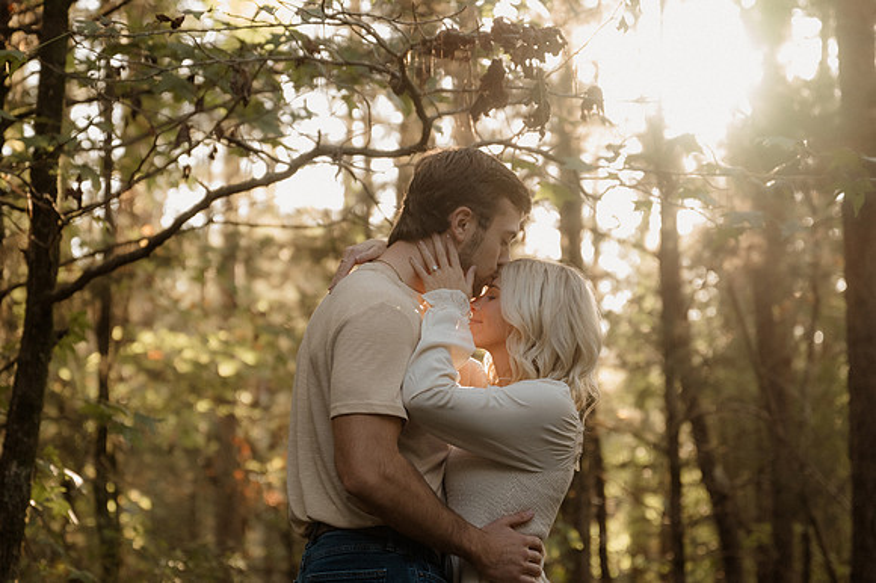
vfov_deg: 13.0
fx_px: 2553
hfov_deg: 19.5
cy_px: 292
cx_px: 438
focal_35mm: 105
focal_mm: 70
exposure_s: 1/125
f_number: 2.8
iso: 500
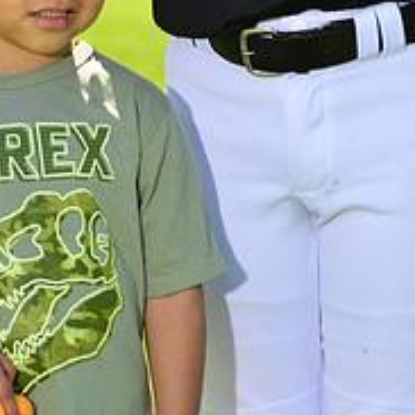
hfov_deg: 4.1
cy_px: -150
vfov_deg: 4.0
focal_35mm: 432
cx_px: 146
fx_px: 5859
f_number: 8
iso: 200
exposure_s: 1/250
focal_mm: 160
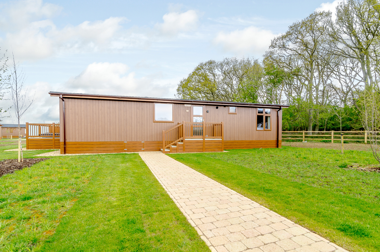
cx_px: 190
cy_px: 126
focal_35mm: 16
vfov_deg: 71.8
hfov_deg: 95.1
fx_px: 174
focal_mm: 11
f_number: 5.6
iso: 200
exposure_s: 1/15
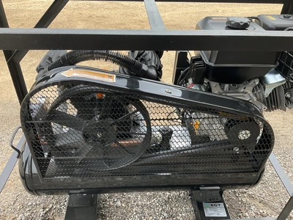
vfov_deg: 48.2
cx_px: 146
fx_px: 245
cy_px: 110
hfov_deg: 61.7
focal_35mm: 29
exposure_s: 1/251
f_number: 1.8
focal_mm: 3
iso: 25
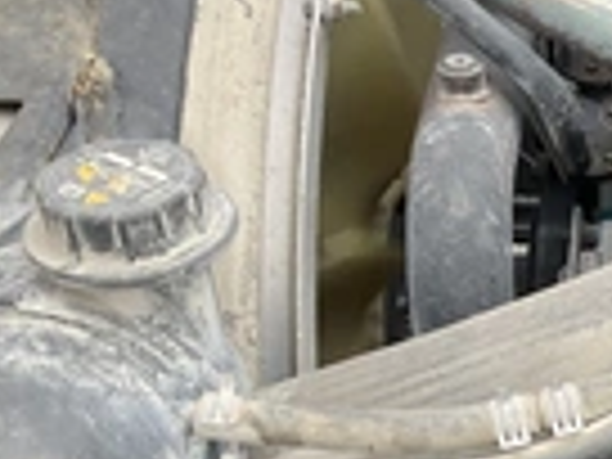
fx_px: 1503
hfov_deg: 20.6
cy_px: 410
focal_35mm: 85
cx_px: 837
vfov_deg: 17.1
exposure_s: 1/272
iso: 25
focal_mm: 3
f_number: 1.8
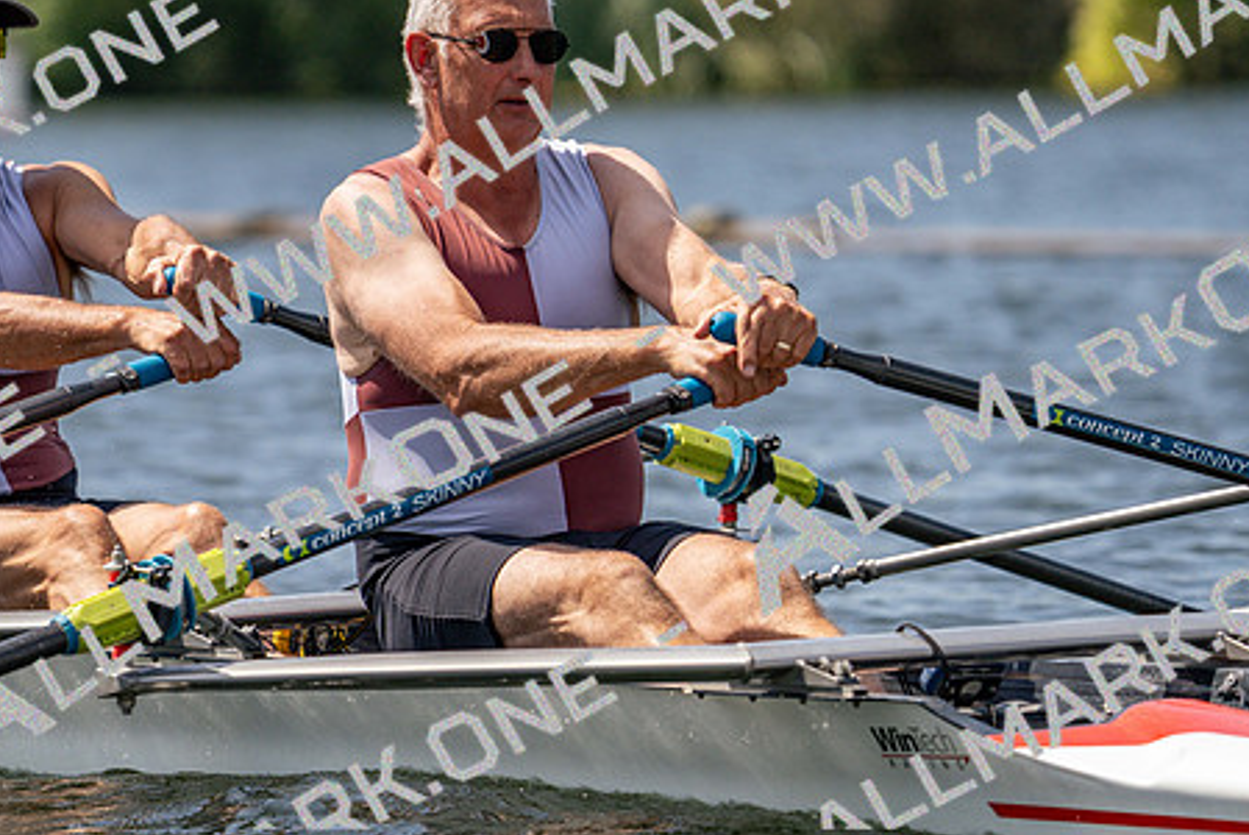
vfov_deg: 3.2
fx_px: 14754
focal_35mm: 425
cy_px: 352
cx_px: 509
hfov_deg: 4.8
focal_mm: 329
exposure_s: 1/2000
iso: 250
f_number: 6.3
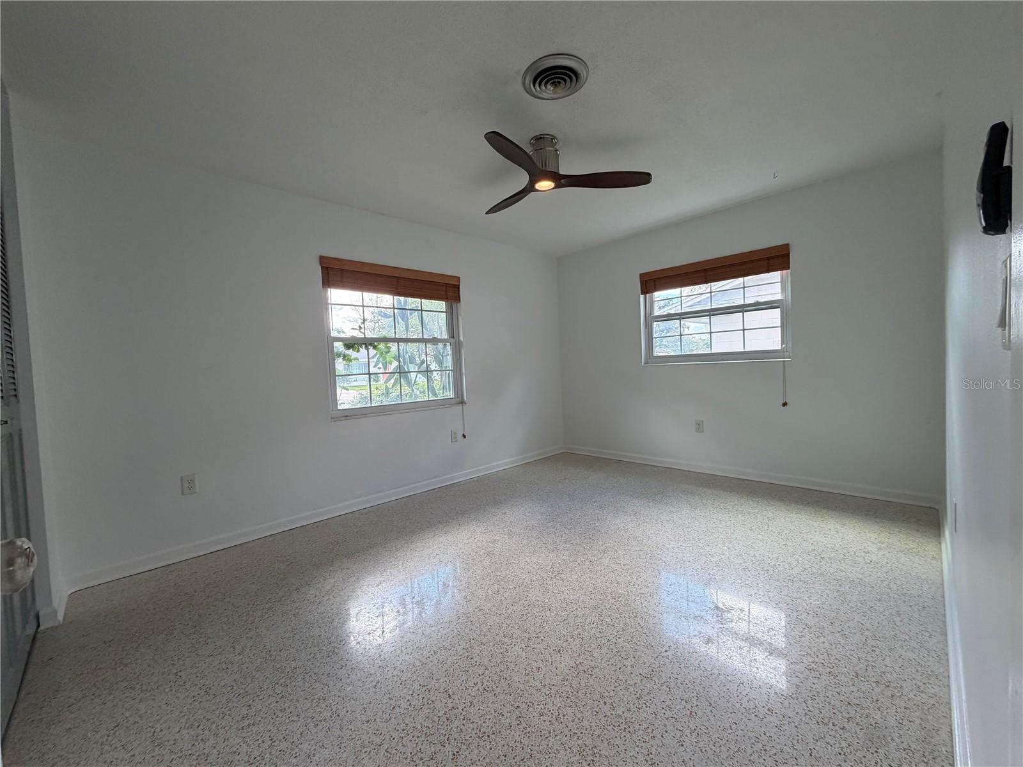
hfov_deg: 102.1
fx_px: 414
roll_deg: +2.5
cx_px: 512
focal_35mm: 14
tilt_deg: -2.7
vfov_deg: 85.7
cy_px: 384
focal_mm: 2.22
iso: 125
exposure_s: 1/121
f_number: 2.2
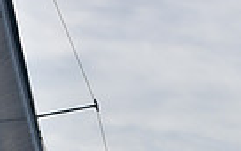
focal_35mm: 305
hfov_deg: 6.9
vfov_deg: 4.1
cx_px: 157
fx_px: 2003
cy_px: 510
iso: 320
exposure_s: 1/1000
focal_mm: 70
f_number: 13
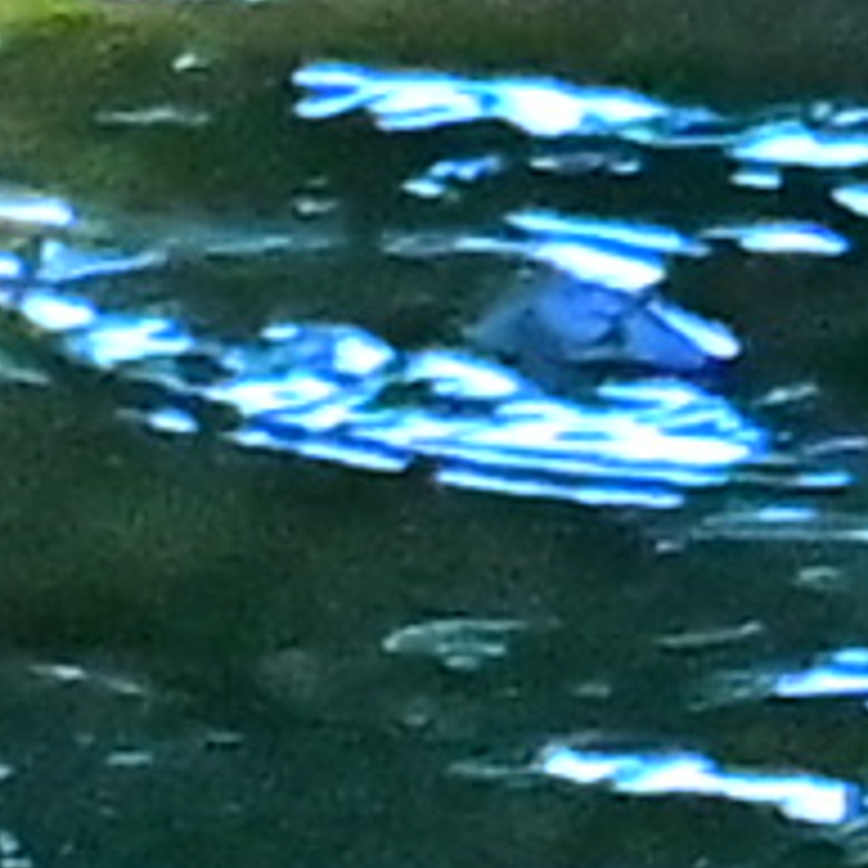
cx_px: 193
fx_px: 75888
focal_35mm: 2675
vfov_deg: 0.7
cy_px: 1696
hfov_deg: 0.7
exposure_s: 1/2000
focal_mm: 250
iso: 3200
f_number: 6.3
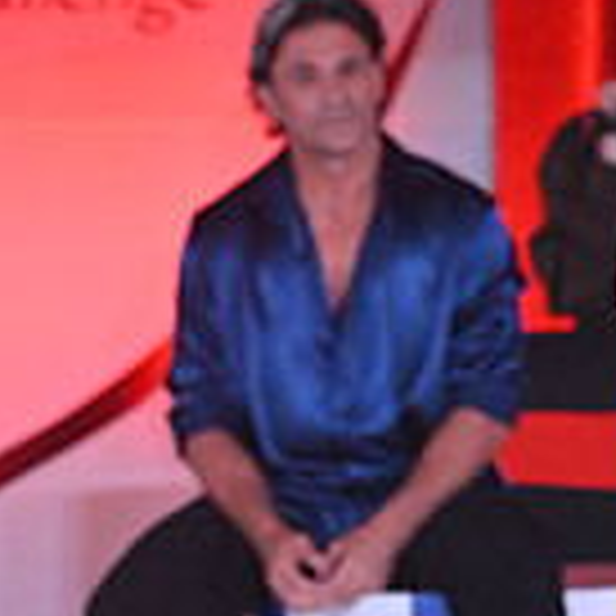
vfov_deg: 3.2
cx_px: 681
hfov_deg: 3.3
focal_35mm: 538
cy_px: 917
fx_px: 10832
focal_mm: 150
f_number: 5.6
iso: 4000
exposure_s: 1/320
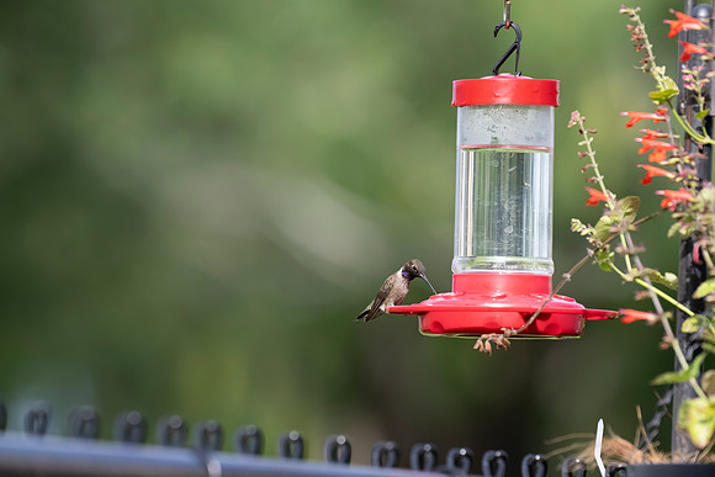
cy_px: 238
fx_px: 11124
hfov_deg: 3.7
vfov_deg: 2.5
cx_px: 358
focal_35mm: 560
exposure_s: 1/2500
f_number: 9
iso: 3200
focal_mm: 560
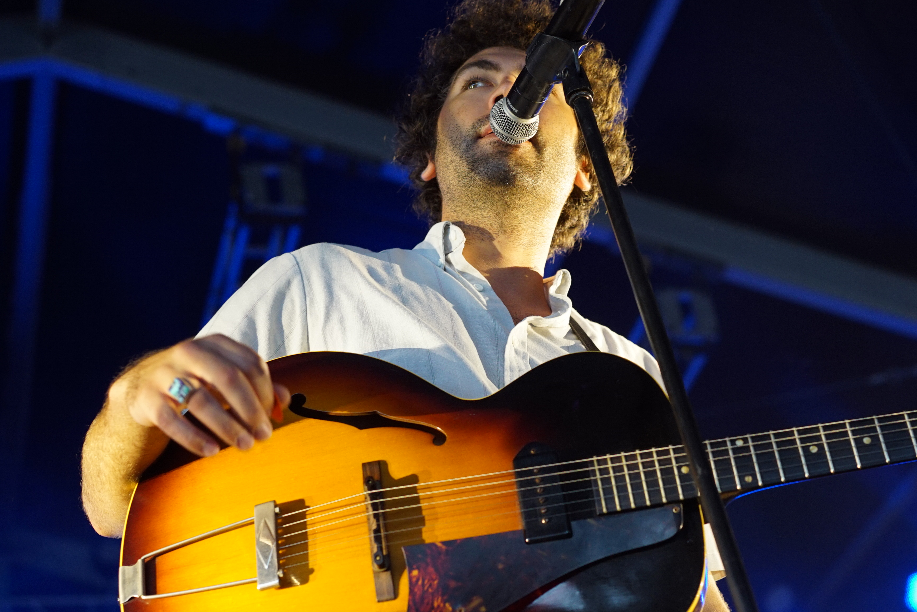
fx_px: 1707
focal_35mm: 67
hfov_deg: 30.0
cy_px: 353
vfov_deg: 20.3
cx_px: 529
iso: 1600
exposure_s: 1/160
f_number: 4
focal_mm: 55
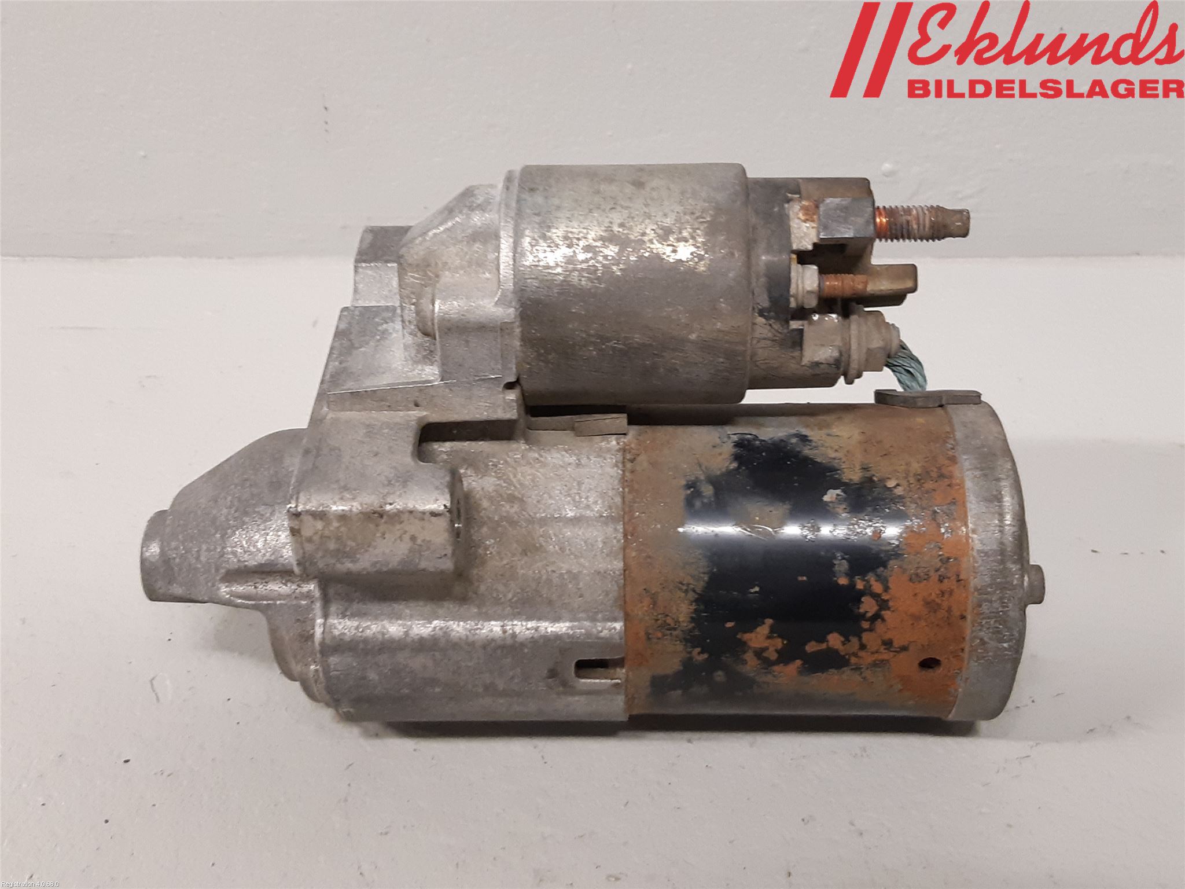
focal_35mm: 26
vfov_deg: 53.1
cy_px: 444
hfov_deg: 67.3
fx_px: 890
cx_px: 592
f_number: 1.7
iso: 250
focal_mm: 3.93
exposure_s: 1/50
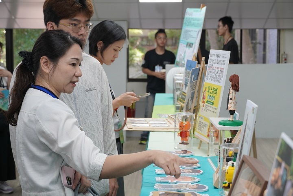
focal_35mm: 75
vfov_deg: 18.2
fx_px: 610
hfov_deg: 27.0
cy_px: 98
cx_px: 146
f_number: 5
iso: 800
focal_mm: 50
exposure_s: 1/160
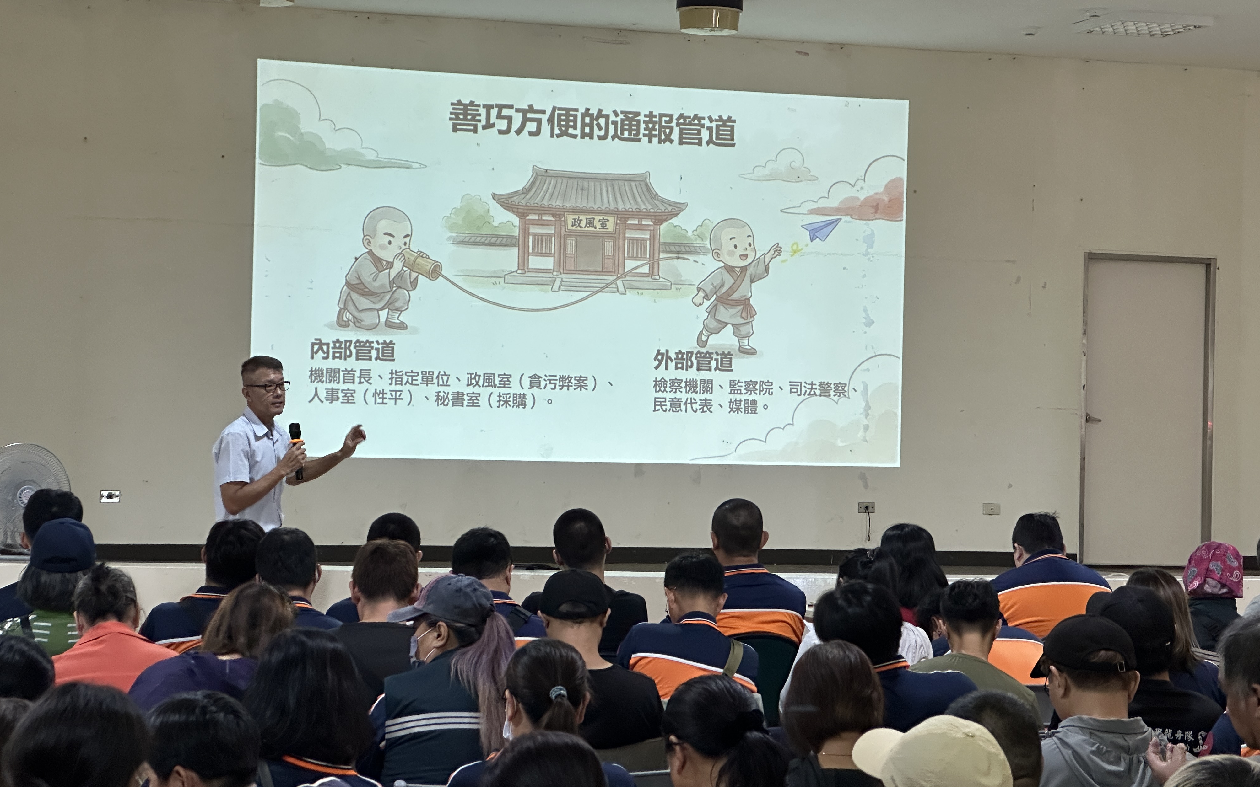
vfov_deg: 15.9
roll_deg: -1.6
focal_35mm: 82
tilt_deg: +2.4
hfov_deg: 25.2
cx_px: 630
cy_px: 322
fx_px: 2816
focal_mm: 9
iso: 200
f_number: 2.8
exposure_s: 1/60
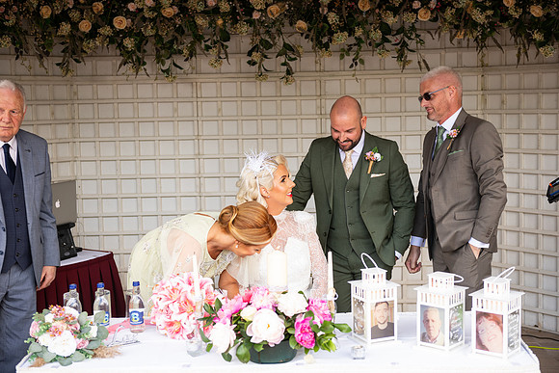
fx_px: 870
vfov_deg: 24.2
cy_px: 186
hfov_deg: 35.6
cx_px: 280
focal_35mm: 56
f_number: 3.5
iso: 200
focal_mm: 56
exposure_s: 1/160
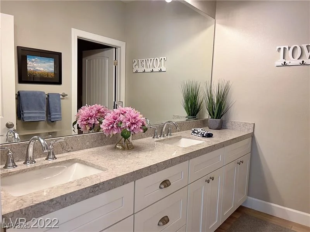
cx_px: 155
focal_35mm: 26
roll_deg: -2.4
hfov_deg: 67.3
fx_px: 233
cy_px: 116
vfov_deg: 53.1
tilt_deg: -6.0
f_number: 1.5
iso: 80
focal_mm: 5.7
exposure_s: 1/60
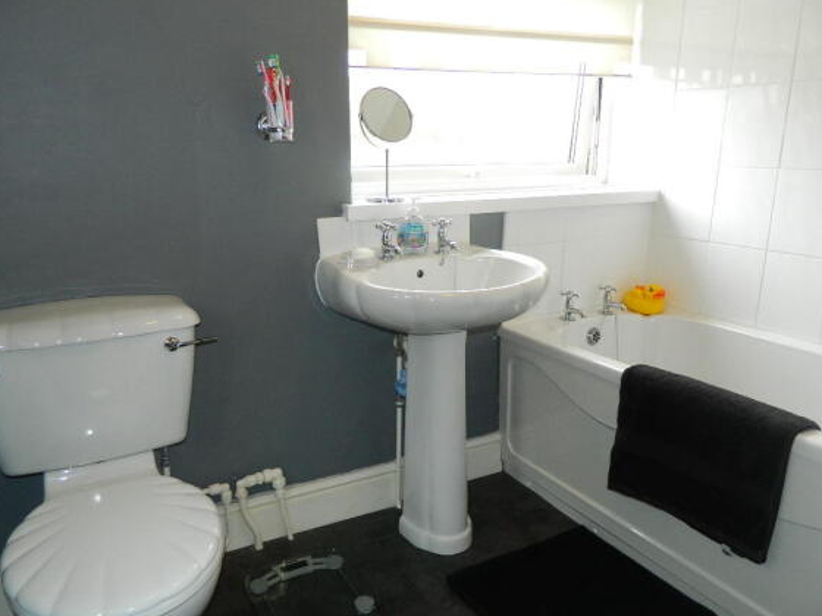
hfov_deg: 67.3
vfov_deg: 53.1
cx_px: 399
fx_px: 617
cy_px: 315
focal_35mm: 26
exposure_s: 1/30
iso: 200
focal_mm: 4.5
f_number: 3.1
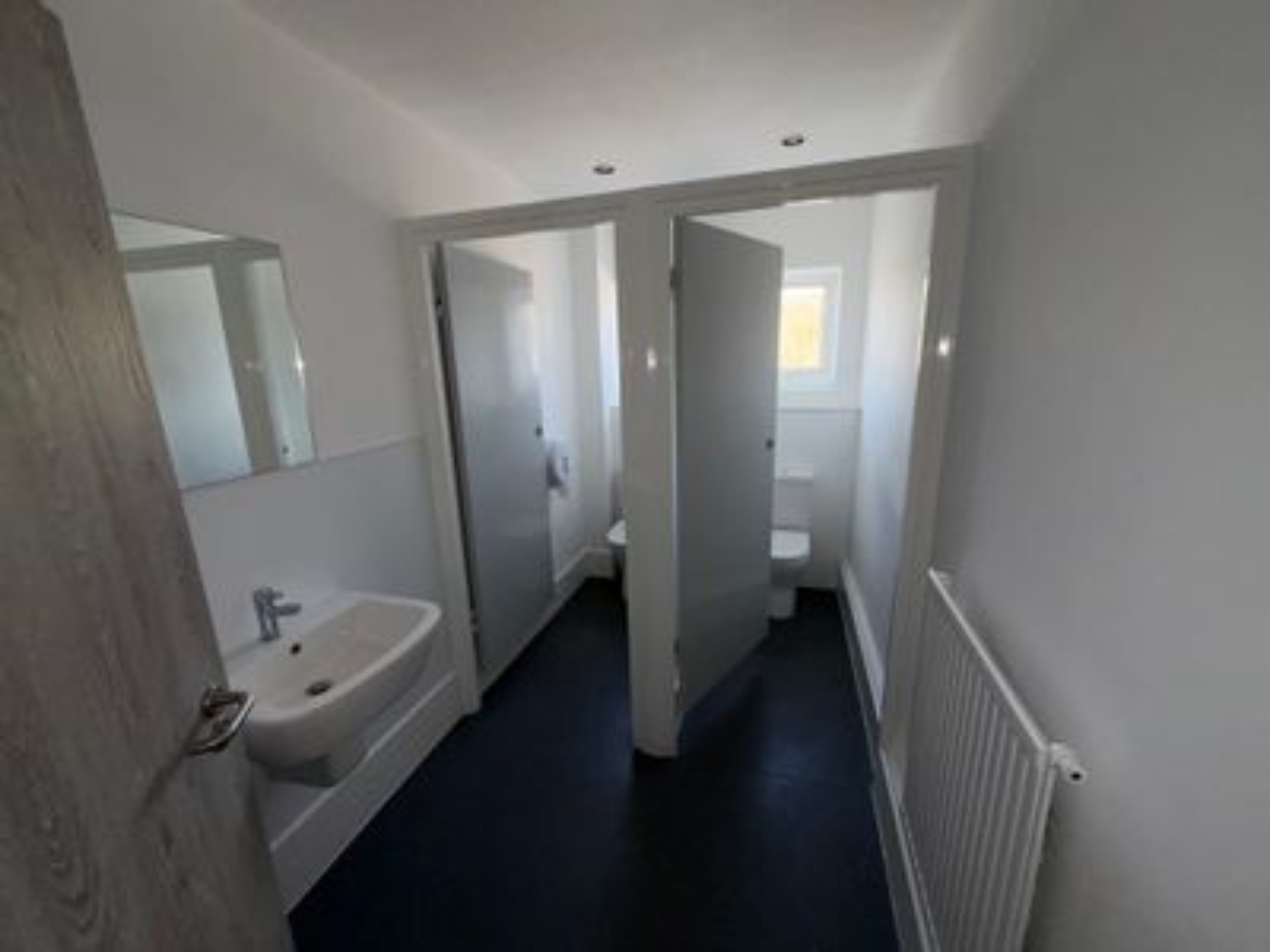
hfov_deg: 102.1
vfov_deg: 85.7
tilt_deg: -12.4
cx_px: 635
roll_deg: +2.1
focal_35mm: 14
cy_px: 476
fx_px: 514
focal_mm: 2.22
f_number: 2.2
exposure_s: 1/121
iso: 64
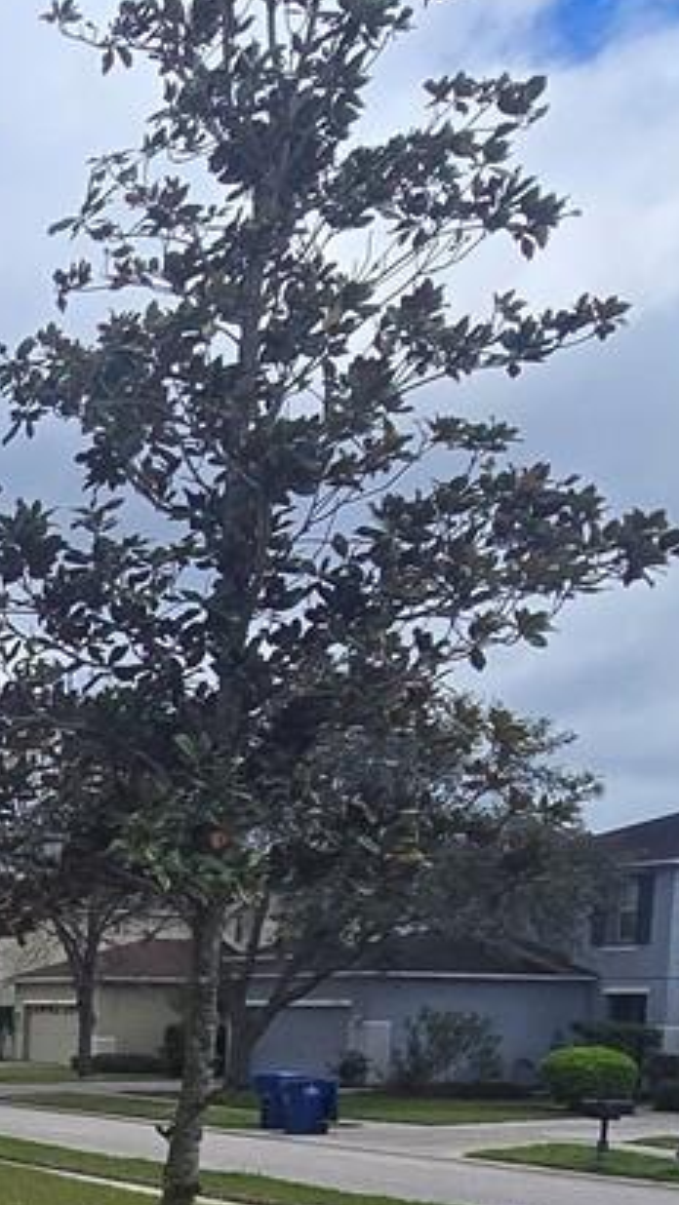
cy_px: 1106
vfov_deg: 35.4
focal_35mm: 55
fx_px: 1759
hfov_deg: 16.5
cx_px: -691
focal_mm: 2.2
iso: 50
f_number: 2.2
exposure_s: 1/3177
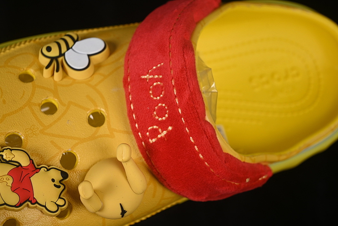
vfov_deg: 18.2
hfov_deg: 27.0
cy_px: 113
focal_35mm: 75
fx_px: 704
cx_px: 169
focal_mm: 50
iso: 160
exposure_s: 1/80
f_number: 7.1
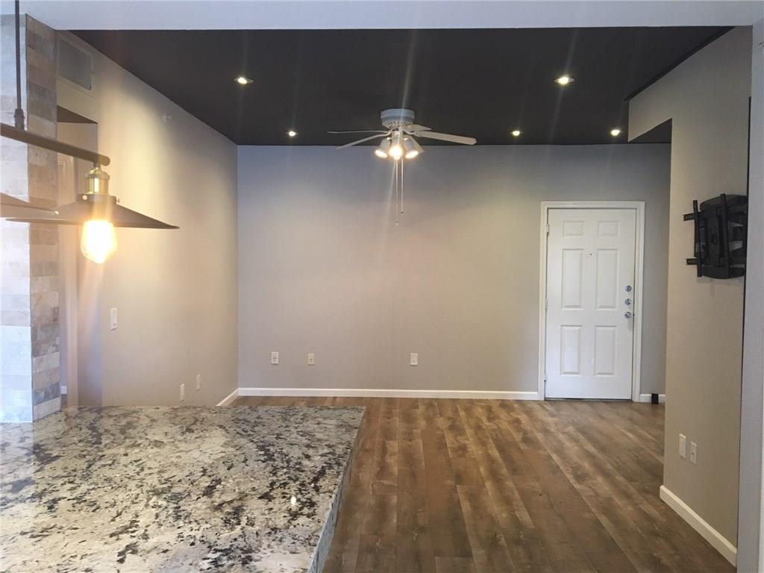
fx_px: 640
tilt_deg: -2.2
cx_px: 382
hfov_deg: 61.7
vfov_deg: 48.2
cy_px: 286
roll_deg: -0.3
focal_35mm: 29
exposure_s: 1/30
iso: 125
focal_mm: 4.15
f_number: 2.2
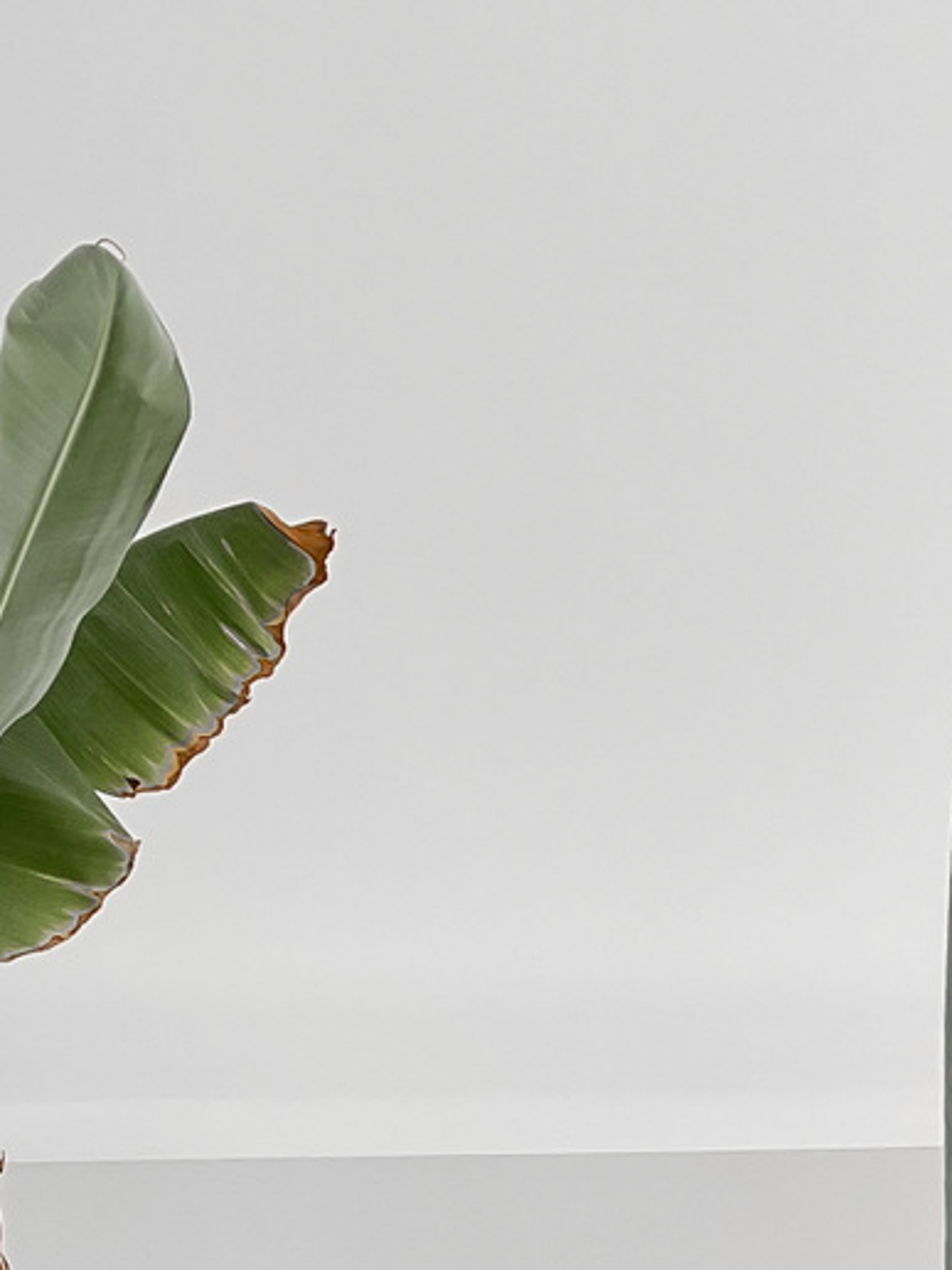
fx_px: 3300
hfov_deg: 15.4
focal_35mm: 90
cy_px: 1713
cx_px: 1338
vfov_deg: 19.8
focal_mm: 3
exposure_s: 1/120
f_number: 1.8
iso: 25
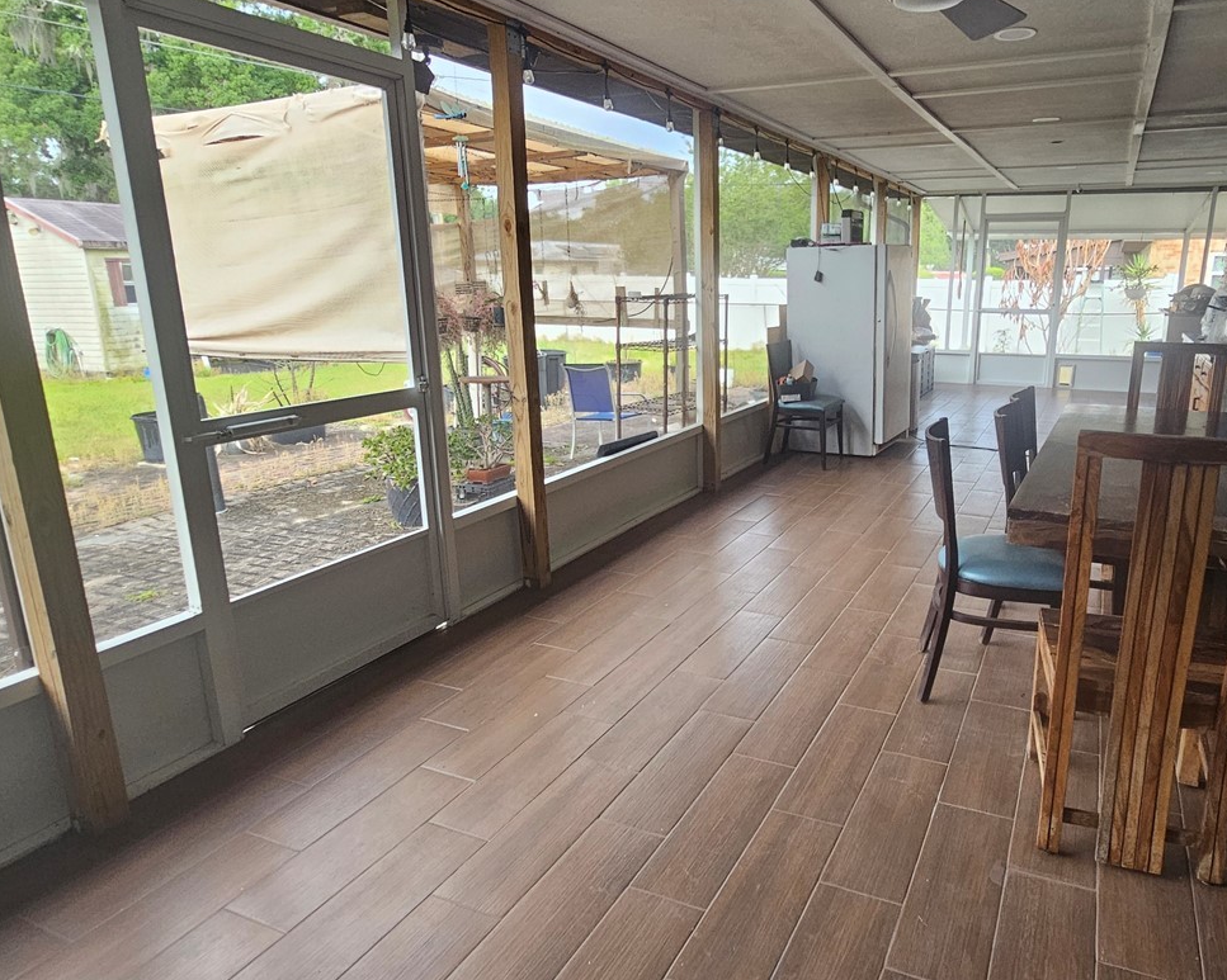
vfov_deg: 65.5
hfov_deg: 76.6
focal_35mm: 21
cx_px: 749
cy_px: 483
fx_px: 762
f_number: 2.2
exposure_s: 1/60
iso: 100
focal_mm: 2.2
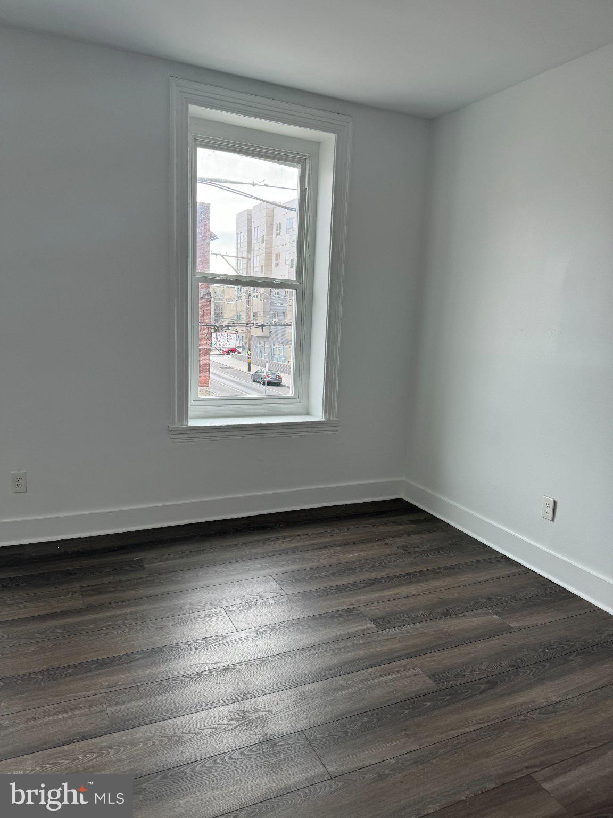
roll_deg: -1.9
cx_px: 306
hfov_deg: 56.8
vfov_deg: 71.6
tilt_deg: -10.7
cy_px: 409
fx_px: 567
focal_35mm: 24
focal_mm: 6.76
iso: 64
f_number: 1.78
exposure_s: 1/239
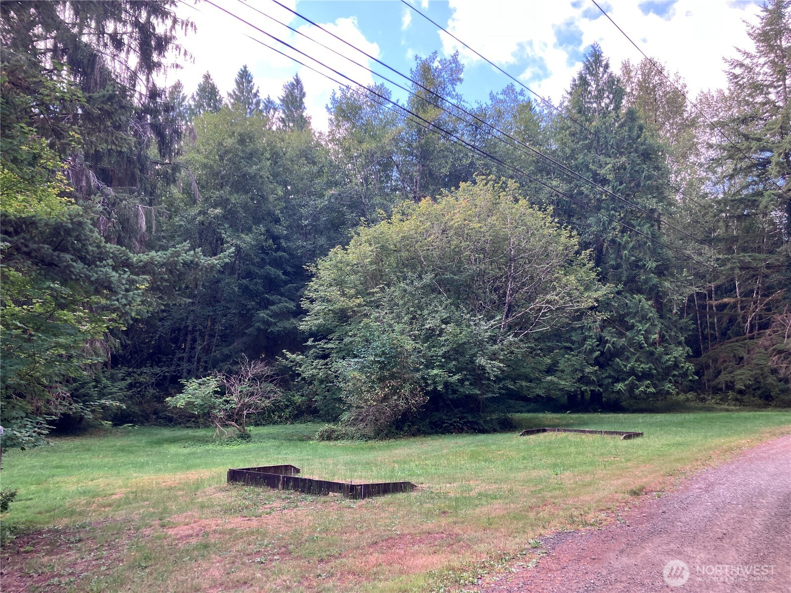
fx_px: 640
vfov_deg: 49.7
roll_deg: -2.2
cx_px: 396
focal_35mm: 28
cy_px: 296
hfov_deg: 63.4
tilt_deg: +7.1
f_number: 1.8
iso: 40
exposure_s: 1/121
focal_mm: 3.99
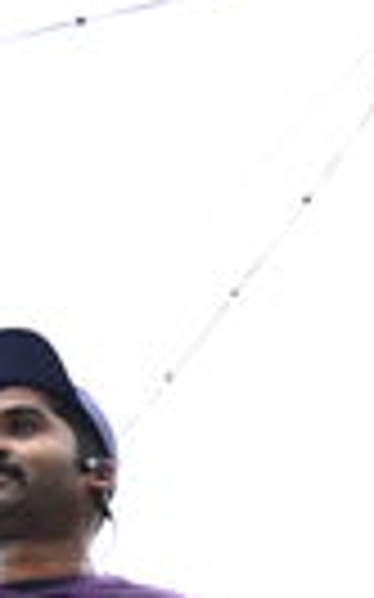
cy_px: 1075
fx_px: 1992
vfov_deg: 14.9
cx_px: 714
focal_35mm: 122
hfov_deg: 10.0
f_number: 4
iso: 2000
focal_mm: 29
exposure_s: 1/640
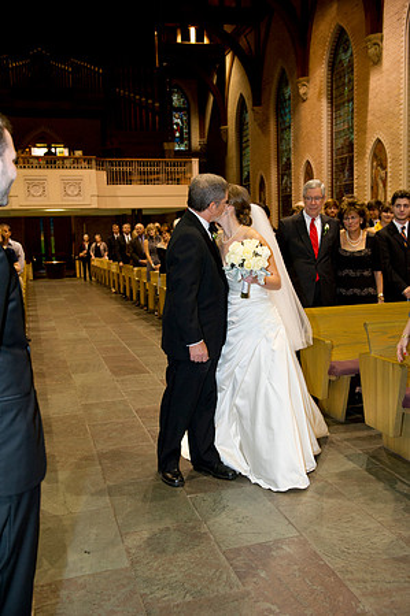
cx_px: 205
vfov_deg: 54.5
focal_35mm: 35
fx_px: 599
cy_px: 308
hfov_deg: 37.8
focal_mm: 35
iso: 1250
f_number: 4
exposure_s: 1/60
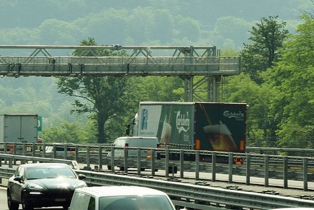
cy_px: 105
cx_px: 157
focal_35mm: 120
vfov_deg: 11.4
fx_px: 1047
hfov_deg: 17.1
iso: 200
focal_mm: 80
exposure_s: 1/640
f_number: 13
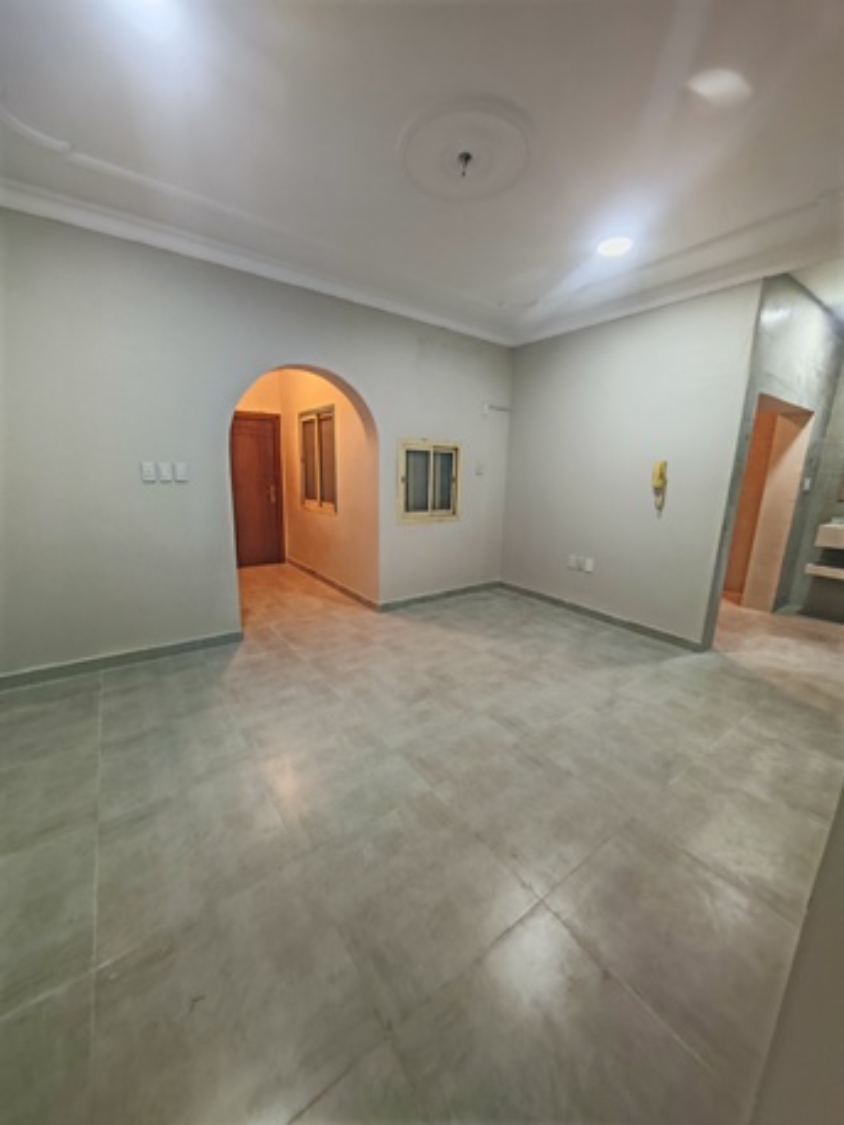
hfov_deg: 89.9
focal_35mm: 13
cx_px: 422
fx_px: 422
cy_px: 562
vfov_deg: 106.2
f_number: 2
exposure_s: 1/30
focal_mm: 1.82
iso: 320
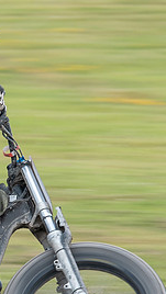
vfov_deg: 2.1
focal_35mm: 1007
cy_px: 195
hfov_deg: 1.2
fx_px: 7870
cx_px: -19
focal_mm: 200
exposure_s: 1/125
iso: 125
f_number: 7.1
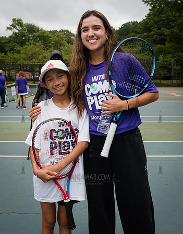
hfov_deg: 28.4
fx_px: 361
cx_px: 86
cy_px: 108
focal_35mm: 52
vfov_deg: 36.0
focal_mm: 34
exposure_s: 1/1600
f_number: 5
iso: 1000
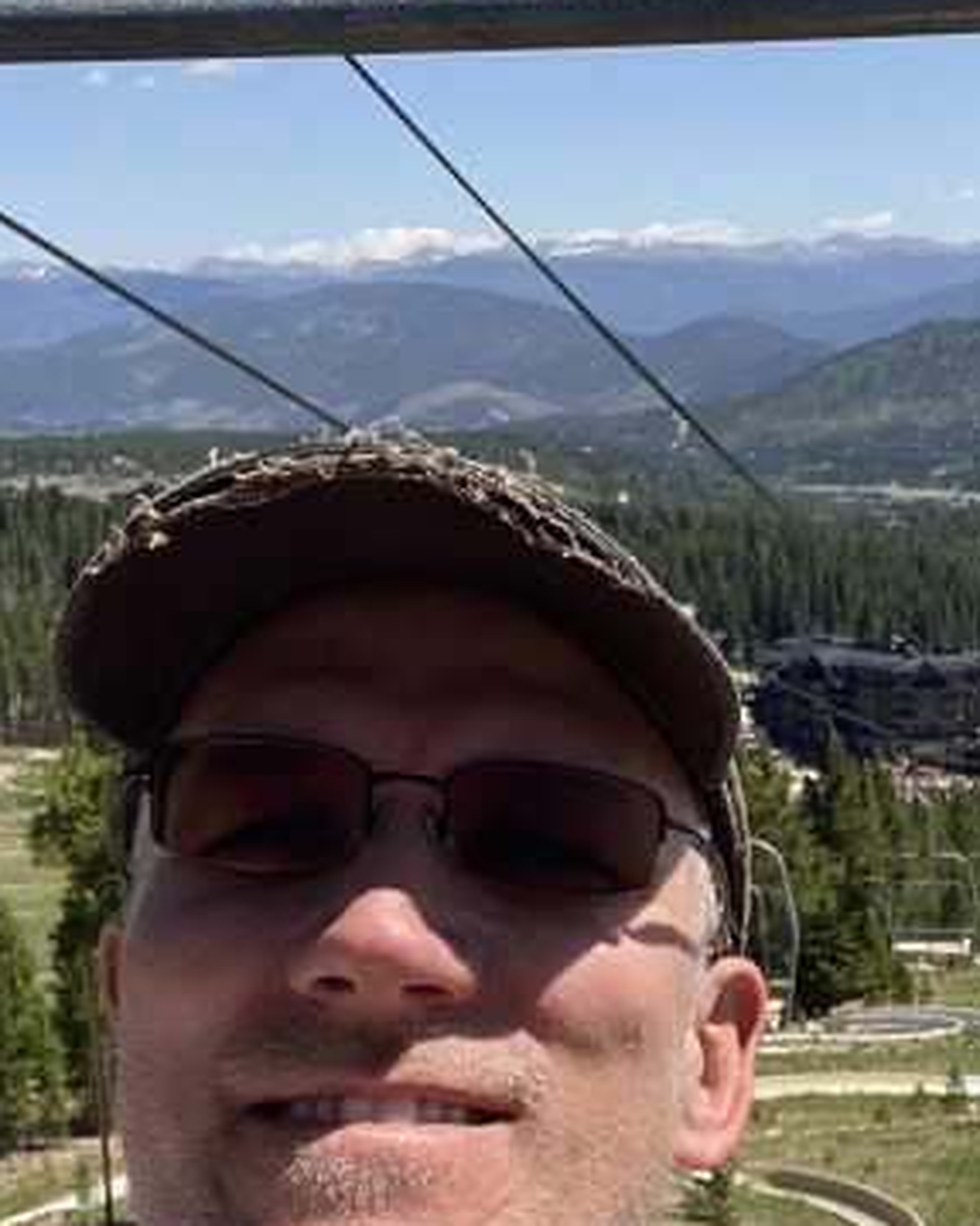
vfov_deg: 28.7
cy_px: 1048
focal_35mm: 64
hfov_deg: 23.5
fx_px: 2321
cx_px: 782
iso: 25
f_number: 2.2
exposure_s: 1/600
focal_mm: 2.71
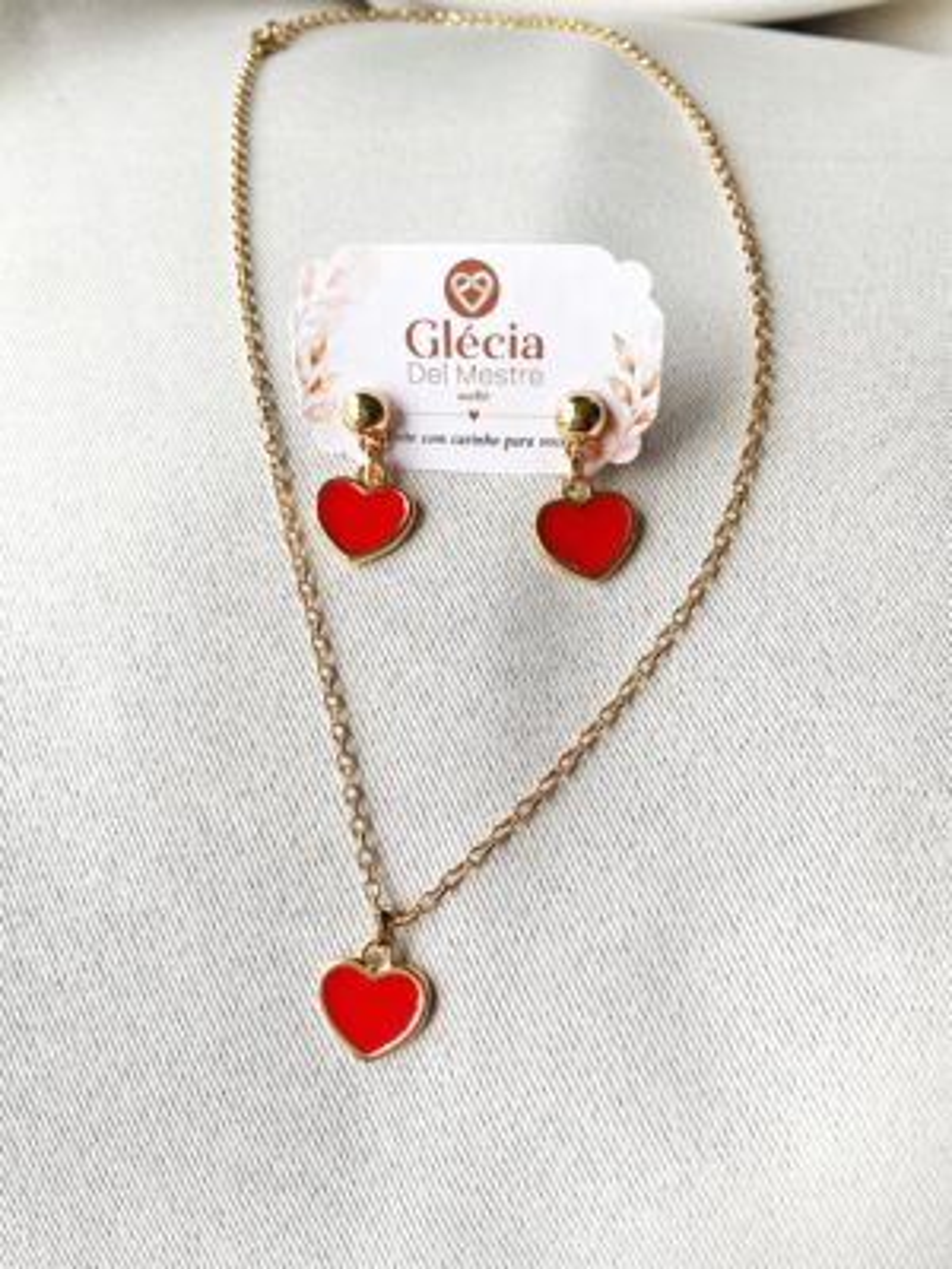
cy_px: 634
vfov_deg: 67.3
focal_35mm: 26
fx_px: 953
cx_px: 476
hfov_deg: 53.1
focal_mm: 4.25
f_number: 1.8
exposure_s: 1/309
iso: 32
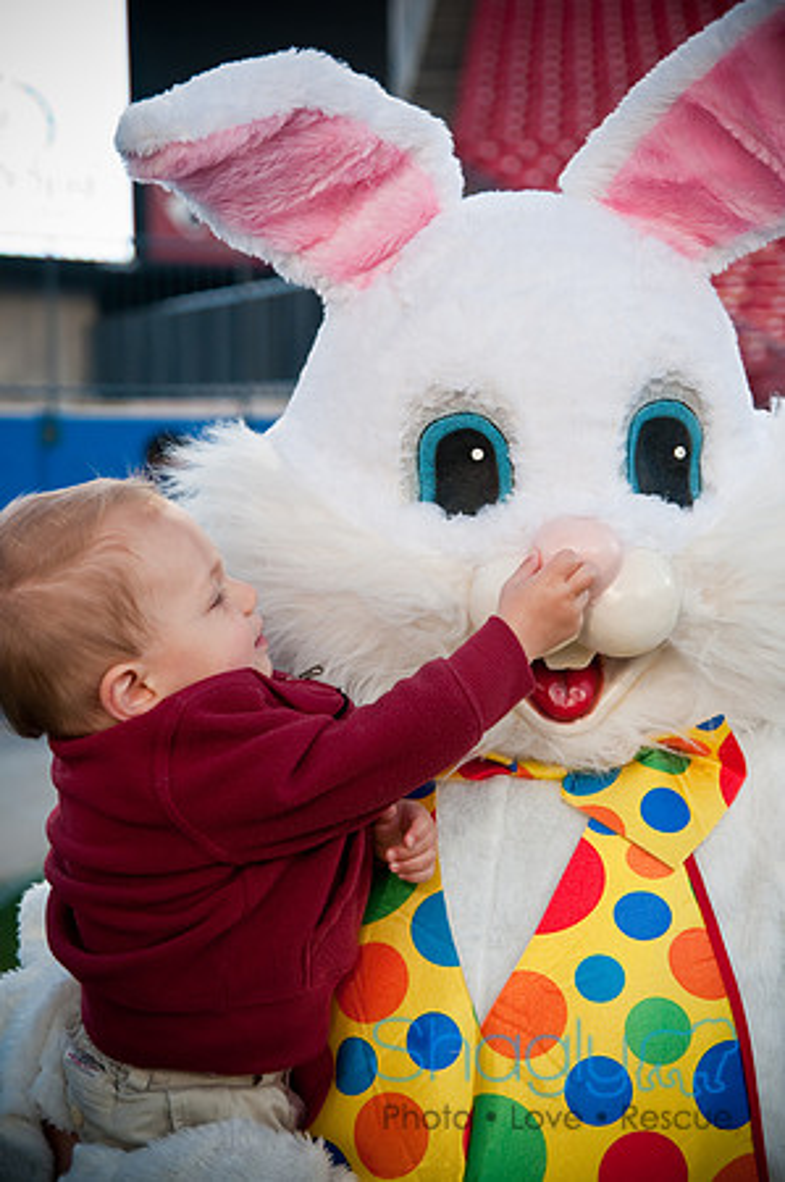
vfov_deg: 27.0
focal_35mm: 75
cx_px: 392
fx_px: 2459
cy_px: 591
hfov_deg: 18.1
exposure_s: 1/125
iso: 320
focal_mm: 50
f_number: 3.2
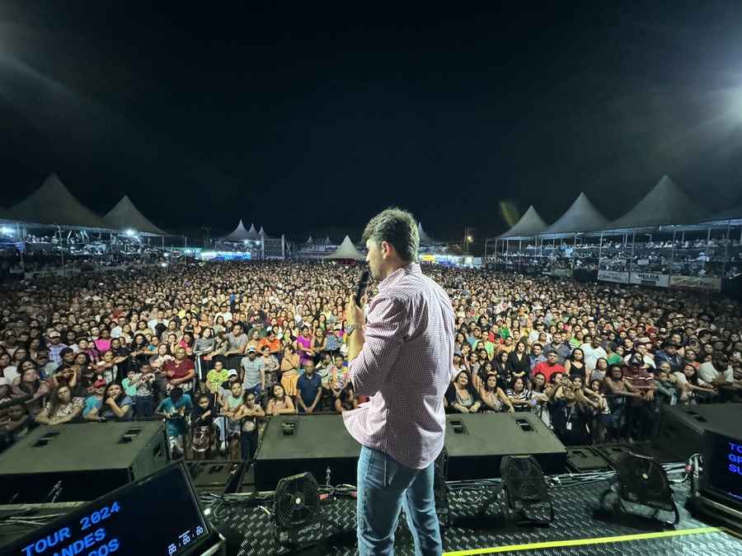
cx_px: 371
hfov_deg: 102.1
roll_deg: -1.9
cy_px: 278
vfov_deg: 85.7
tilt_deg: -4.8
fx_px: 300
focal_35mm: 14
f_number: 2.2
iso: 1250
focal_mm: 2.22
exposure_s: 1/60
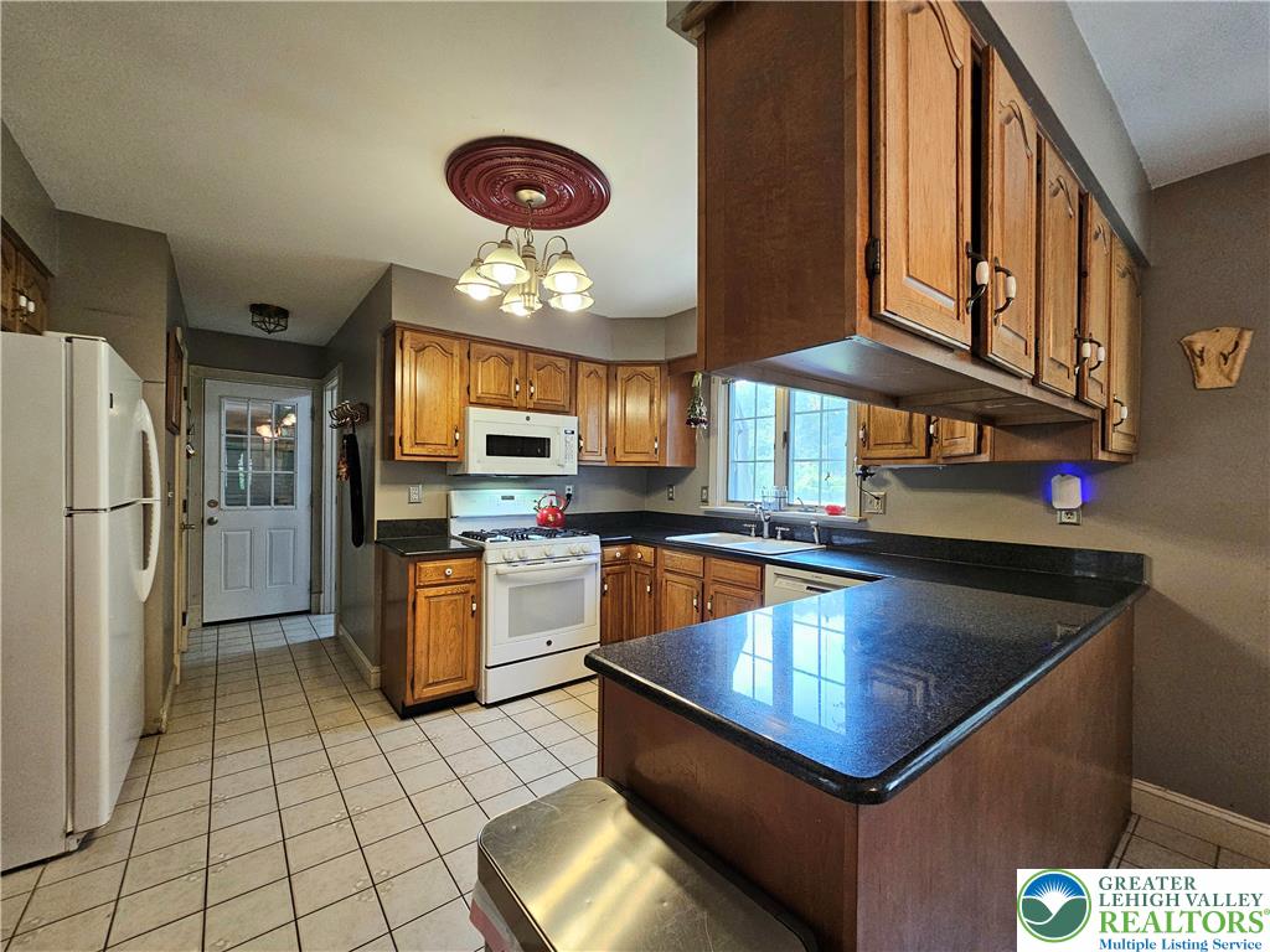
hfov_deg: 106.2
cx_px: 635
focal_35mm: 13
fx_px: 477
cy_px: 476
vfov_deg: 89.9
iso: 400
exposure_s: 1/60.2
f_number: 2.2
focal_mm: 2.2
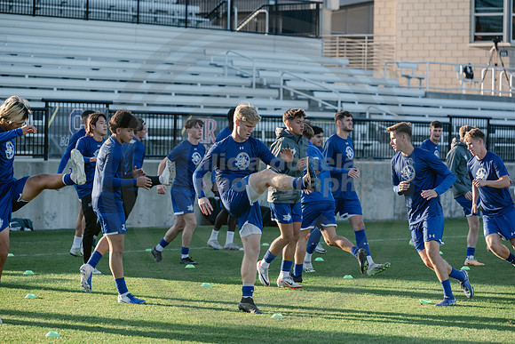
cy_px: 172
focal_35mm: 145
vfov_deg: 9.5
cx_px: 258
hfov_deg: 14.2
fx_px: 2075
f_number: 4.5
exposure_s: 1/2000
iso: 1250
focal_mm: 145
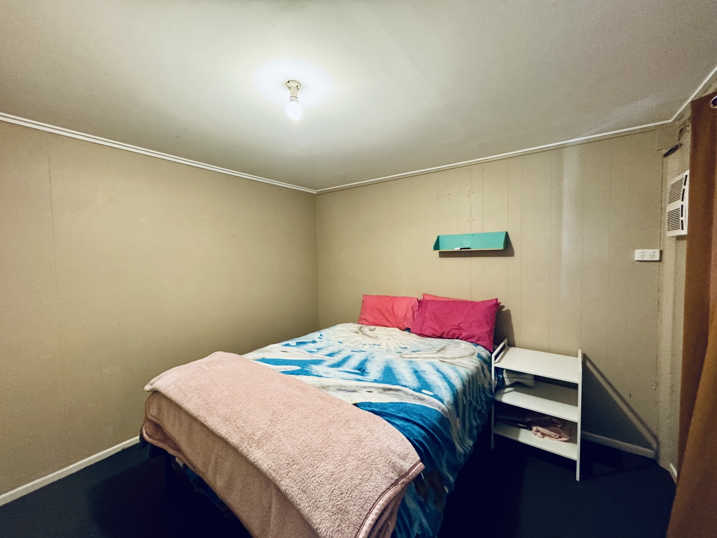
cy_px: 269
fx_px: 290
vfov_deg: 85.7
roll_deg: +0.7
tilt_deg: -1.8
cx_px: 358
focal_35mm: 14
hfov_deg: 102.1
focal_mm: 2.22
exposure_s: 1/50
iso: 500
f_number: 2.2
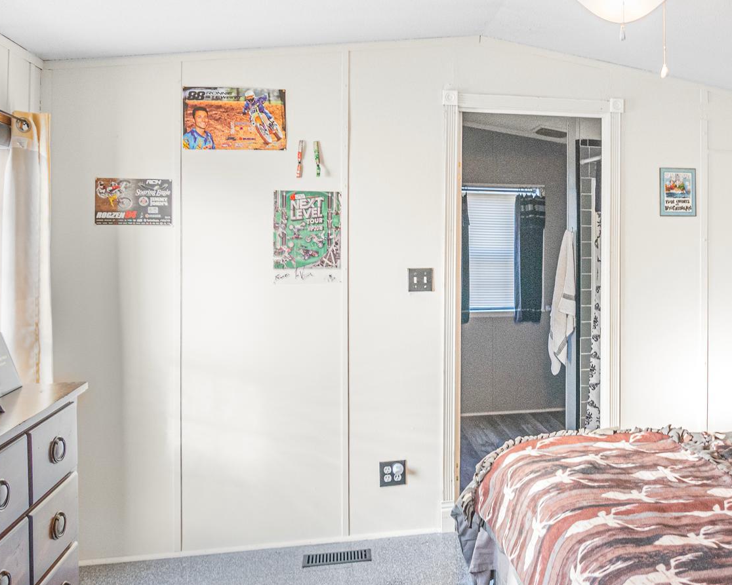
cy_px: 358
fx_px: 672
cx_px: 558
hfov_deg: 54.3
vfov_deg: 46.8
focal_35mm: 31
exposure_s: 1/60
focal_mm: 12
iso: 1250
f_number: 3.2
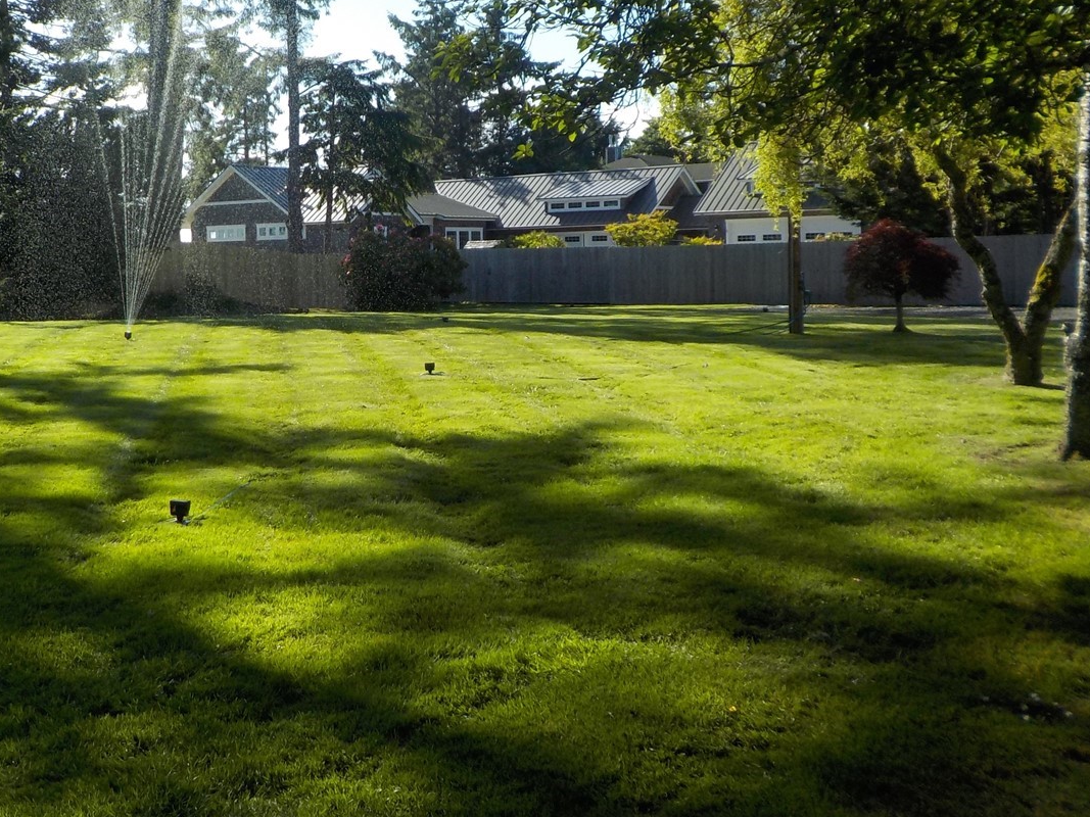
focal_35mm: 45
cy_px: 302
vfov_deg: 32.0
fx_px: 1417
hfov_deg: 41.5
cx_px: 353
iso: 125
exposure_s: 1/800
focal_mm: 4.1
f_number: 3.3
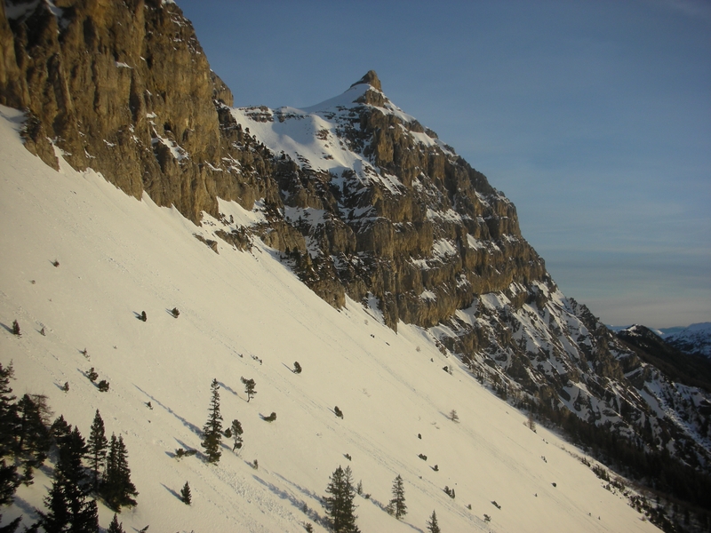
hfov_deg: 52.6
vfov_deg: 40.7
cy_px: 266
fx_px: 719
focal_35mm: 35
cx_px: 356
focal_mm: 5.8
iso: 50
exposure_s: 1/80.4
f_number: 8.5
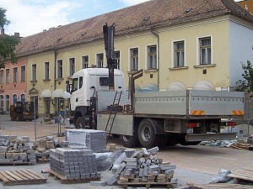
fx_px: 373
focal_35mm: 51
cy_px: 93
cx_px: 95
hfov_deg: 37.3
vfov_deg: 28.6
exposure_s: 1/350
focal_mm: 5.6
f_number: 5.6
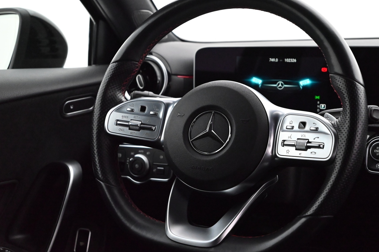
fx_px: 590
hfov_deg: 35.6
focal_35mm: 56
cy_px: 125
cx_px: 205
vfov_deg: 24.2
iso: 9000
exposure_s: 1/60
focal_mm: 50
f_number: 6.3
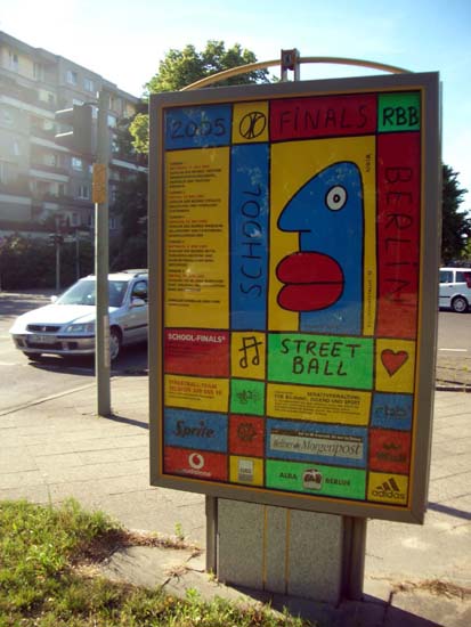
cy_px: 314
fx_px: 634
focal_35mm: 35
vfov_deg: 52.6
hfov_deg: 40.7
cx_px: 236
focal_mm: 5.8
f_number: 2.6
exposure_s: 1/400
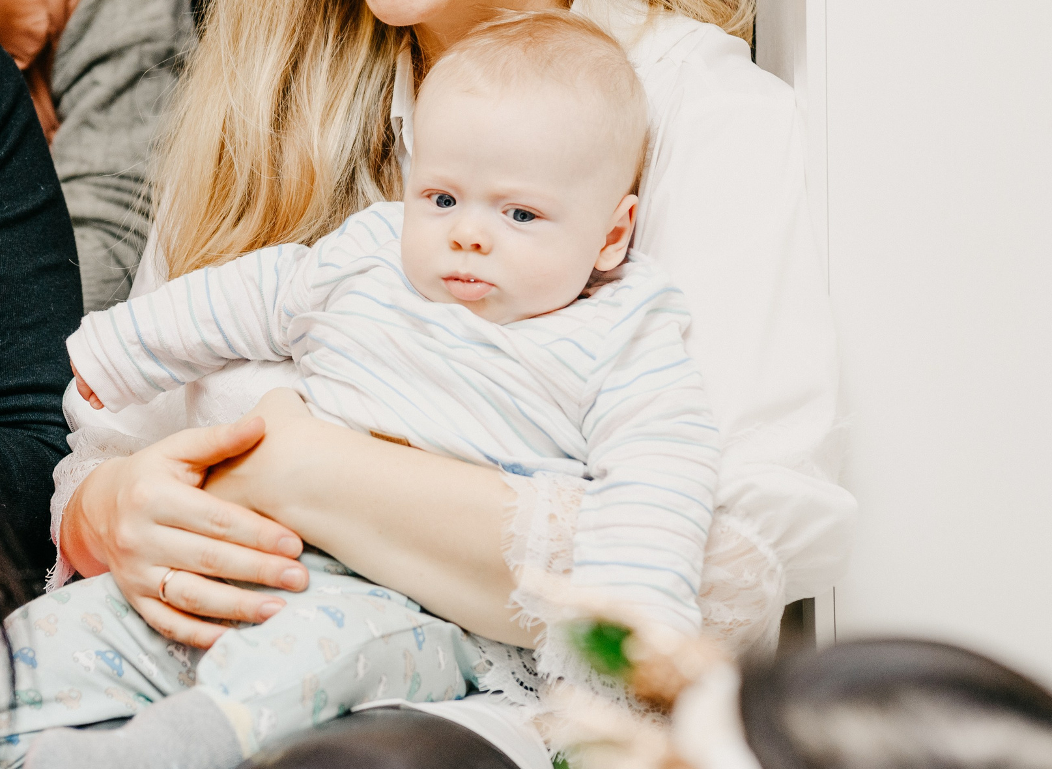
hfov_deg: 15.6
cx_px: 319
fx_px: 3824
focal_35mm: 127
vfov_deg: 11.4
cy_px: 190
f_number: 4
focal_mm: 70
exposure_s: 1/160
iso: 250
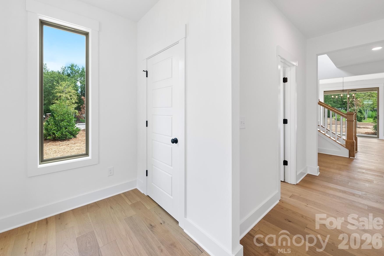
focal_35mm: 14
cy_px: 108
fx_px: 149
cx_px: 161
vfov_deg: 80.7
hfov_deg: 103.3
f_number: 7.1
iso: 640
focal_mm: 12
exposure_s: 1/30
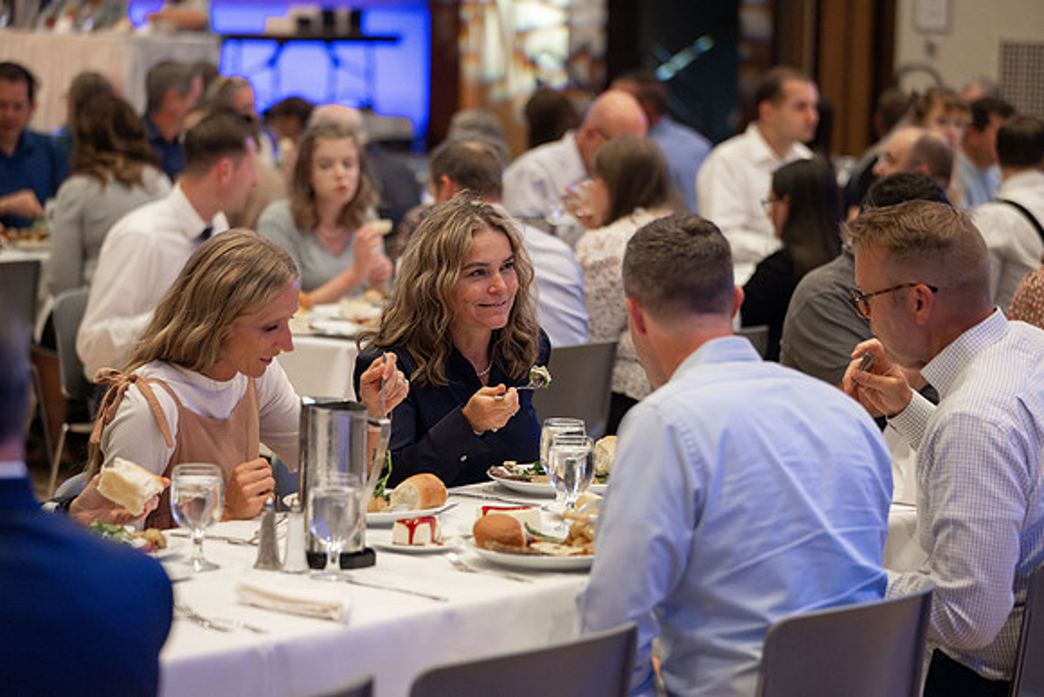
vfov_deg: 13.0
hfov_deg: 19.5
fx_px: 3046
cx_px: 522
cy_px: 348
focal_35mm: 105
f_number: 2.8
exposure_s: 1/200
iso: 6400
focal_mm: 105
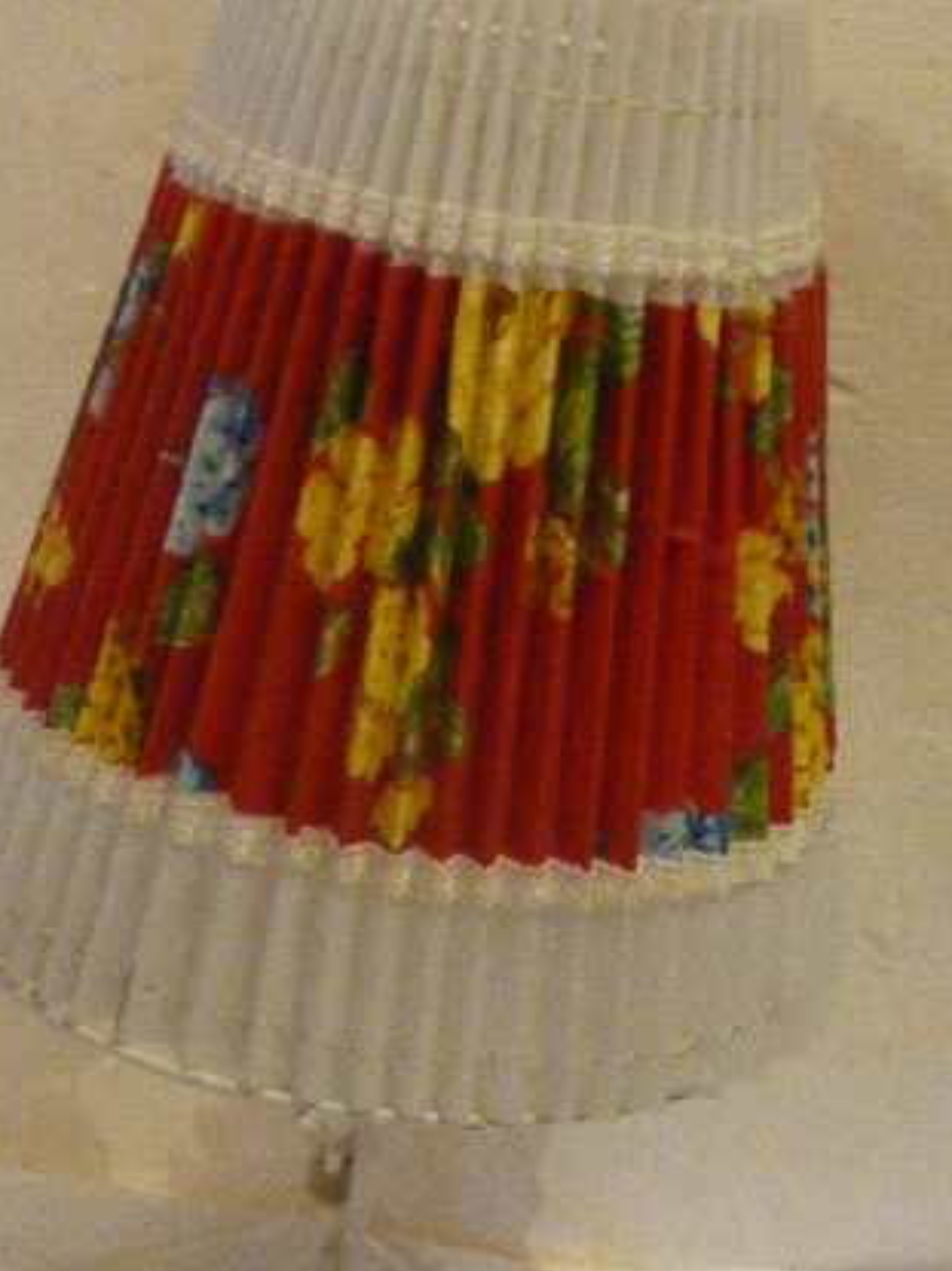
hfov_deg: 16.8
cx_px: 413
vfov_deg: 22.1
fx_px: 3229
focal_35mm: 88
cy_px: 879
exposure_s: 1/20
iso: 1600
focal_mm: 9.7
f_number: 4.6
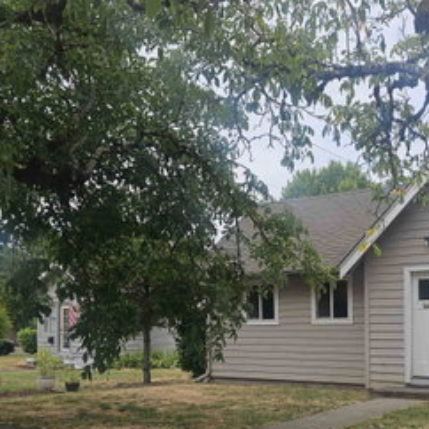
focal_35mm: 43
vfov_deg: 38.3
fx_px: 603
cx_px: 356
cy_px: 312
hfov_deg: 37.5
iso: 10
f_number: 1.7
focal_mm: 6.3
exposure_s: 1/699
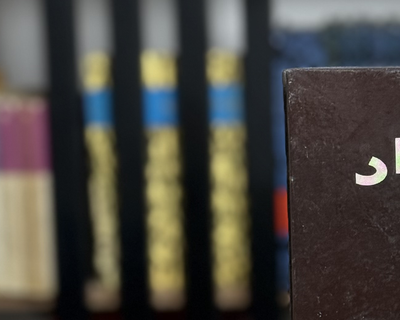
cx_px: 455
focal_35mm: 145
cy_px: 163
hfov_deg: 13.0
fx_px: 1716
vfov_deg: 10.6
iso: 200
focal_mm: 6.76
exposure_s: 1/100
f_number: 1.78
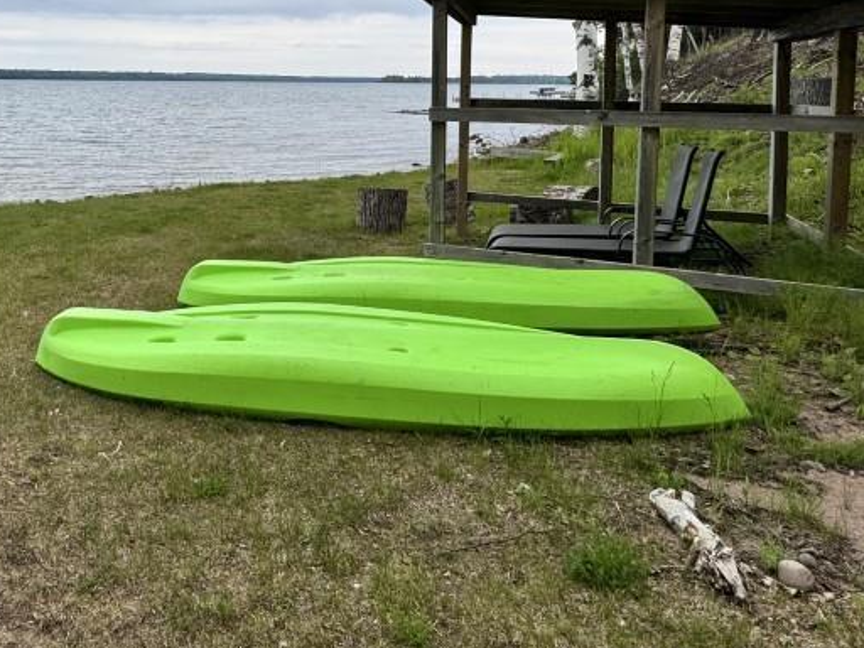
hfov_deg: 58.3
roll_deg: -0.5
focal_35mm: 28
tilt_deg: -3.1
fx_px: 699
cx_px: 165
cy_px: 118
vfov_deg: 46.8
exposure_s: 1/384
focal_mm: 2.22
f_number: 2.2
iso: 40
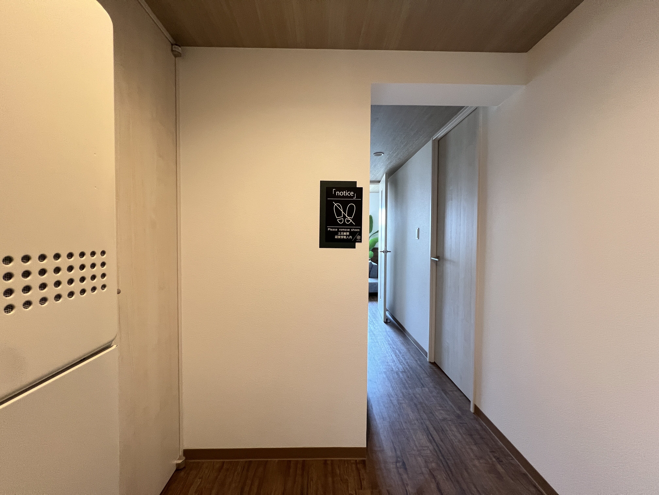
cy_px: 248
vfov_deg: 89.9
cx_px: 330
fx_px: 247
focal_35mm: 13
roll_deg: -0.9
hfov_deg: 106.2
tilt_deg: -1.9
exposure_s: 1/50
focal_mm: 1.57
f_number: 1.8
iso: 250
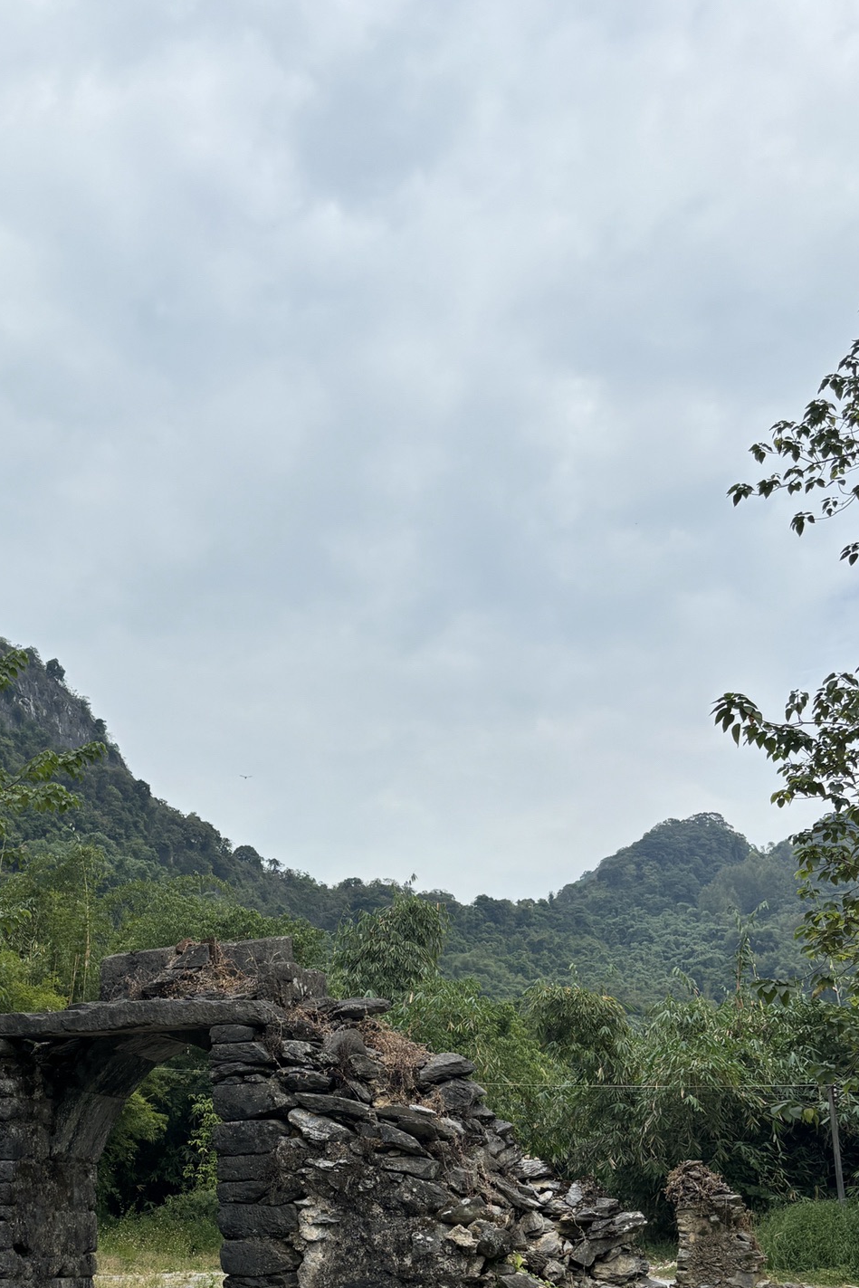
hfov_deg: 34.3
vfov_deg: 49.5
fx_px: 1360
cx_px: 204
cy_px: 889
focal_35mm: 38
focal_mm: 5.96
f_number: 1.6
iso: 50
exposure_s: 1/5076
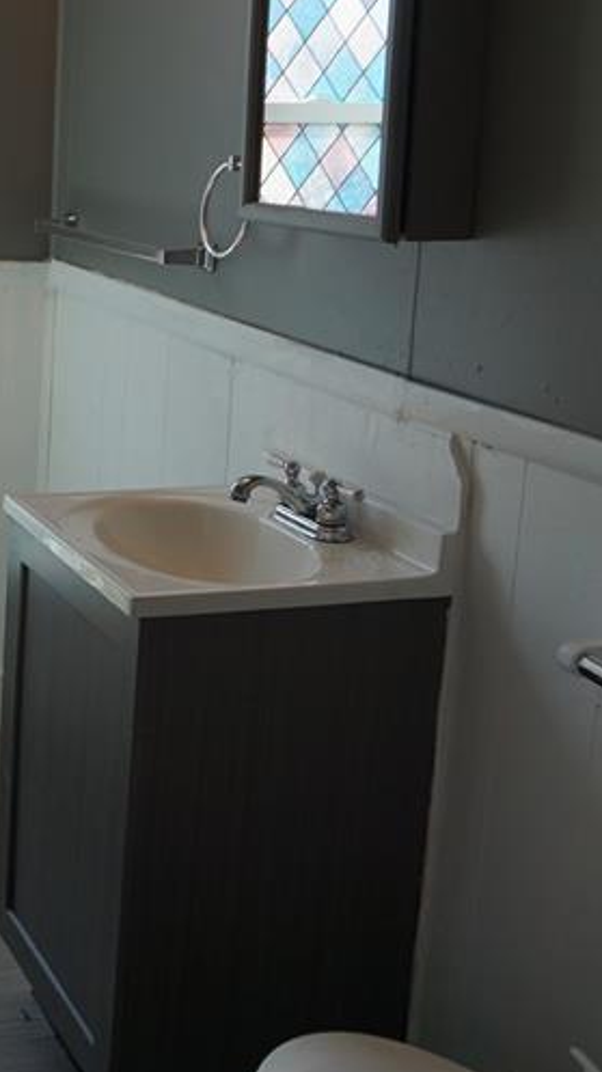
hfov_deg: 19.7
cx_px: -224
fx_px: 1565
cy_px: 409
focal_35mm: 55
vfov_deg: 37.6
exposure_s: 1/125
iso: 100
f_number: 4.5
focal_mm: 17
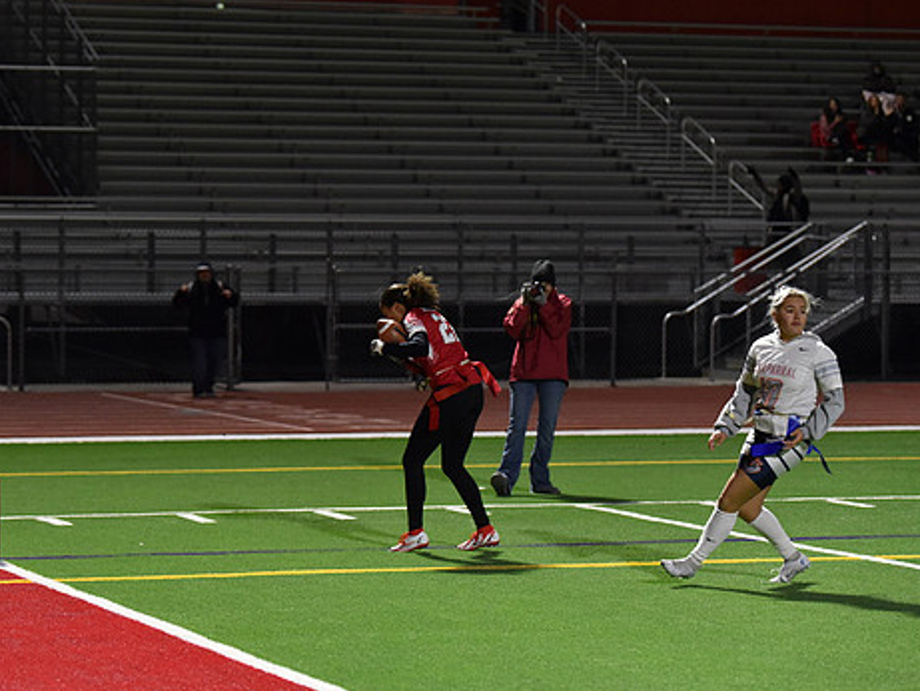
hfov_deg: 15.5
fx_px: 3376
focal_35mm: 127
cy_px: 341
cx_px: 431
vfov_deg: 11.7
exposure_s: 1/640
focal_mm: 105
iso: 5600
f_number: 2.8
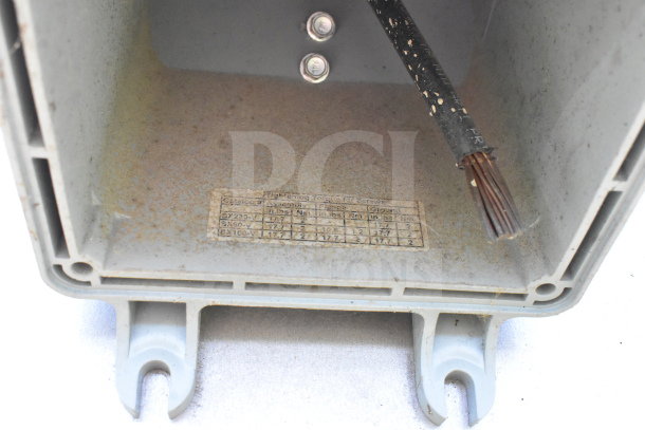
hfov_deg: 46.4
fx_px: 753
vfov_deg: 31.9
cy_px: 215
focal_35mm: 42
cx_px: 322
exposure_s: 1/500
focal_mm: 28
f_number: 11
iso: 6400
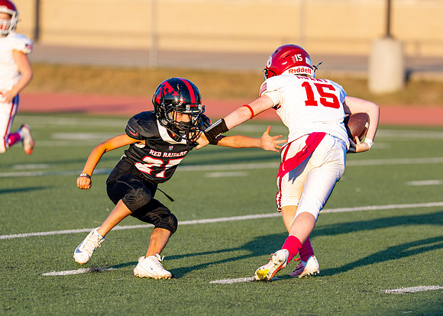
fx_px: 4265
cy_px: 178
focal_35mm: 339
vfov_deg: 4.2
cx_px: 239
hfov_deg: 5.9
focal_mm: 200
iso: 160
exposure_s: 1/1000
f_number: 2.8
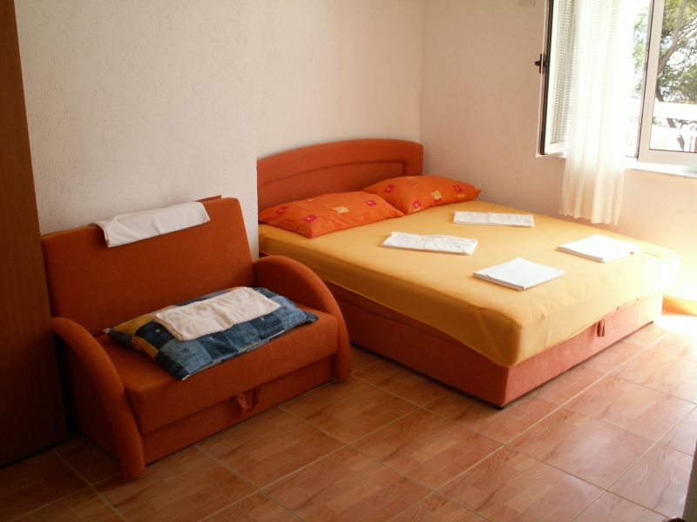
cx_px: 348
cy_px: 261
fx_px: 705
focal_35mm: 35
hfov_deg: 52.6
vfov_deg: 40.7
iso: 64
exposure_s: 1/40
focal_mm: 5.86
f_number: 2.8
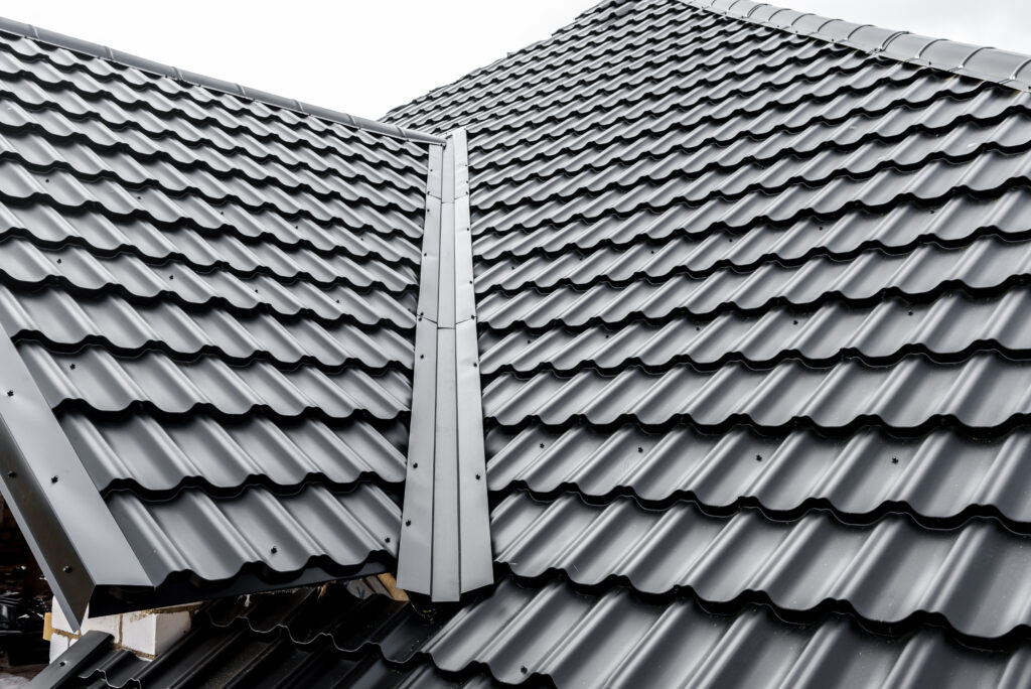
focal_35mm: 40
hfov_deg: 48.4
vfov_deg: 33.4
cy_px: 344
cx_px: 516
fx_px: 1146
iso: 200
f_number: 7.1
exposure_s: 1/125
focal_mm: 40
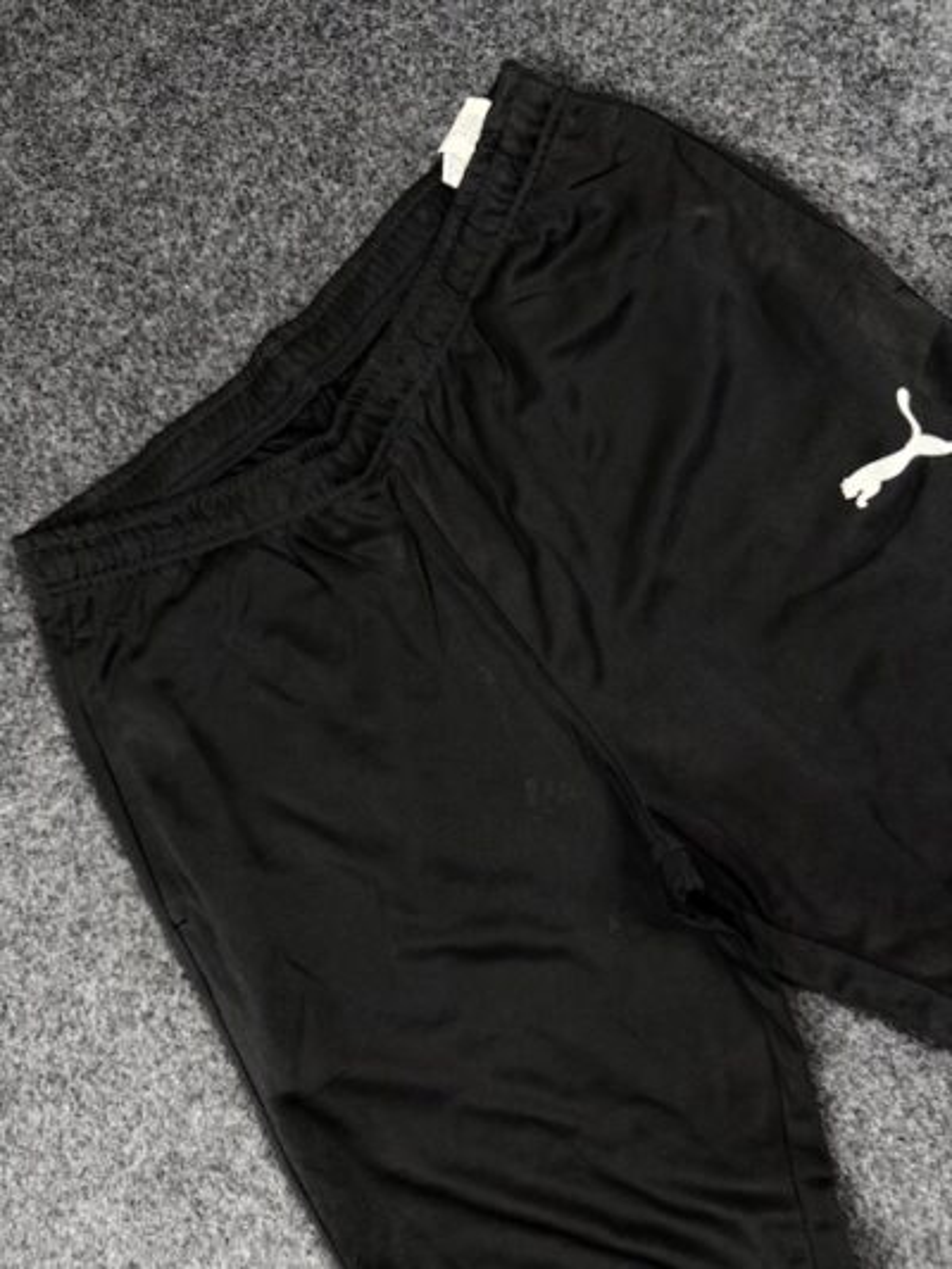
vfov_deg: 71.6
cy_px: 634
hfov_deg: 56.8
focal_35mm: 24
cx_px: 476
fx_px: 880
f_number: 1.78
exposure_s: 1/50
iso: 250
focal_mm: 6.76
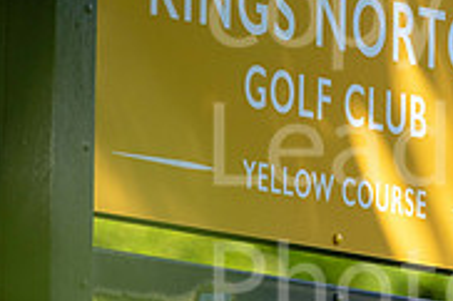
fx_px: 12044
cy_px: 168
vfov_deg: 1.4
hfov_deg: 2.2
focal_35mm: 958
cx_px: 535
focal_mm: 300
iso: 250
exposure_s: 1/1000
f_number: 4
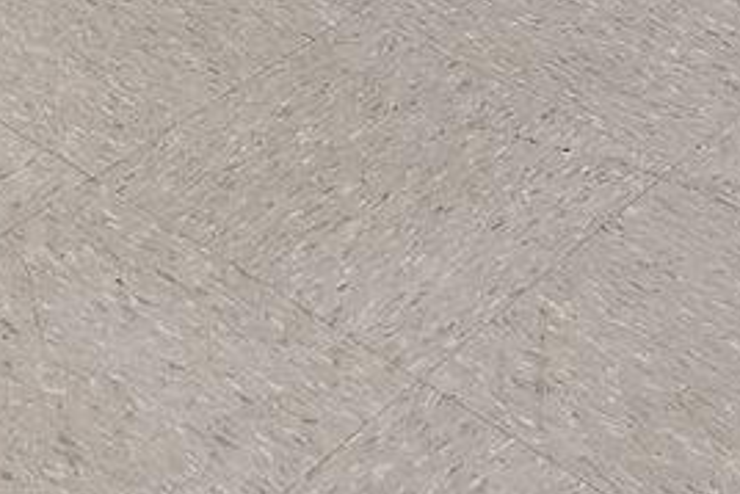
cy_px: -1174
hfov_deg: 19.0
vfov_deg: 9.1
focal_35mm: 107
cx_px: 182
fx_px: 2201
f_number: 8
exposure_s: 1/2.5
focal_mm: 14
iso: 200
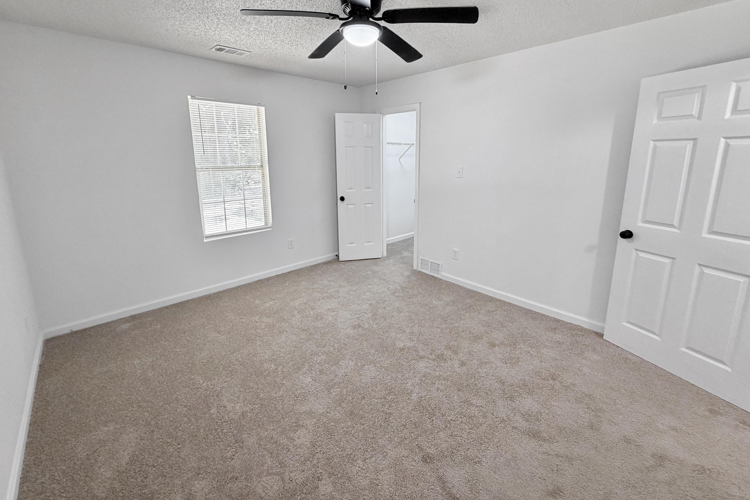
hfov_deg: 100.4
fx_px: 312
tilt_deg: -10.2
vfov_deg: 76.8
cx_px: 376
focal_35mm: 15
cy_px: 212
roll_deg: +0.6
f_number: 2.2
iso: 250
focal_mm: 2.22
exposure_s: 1/60
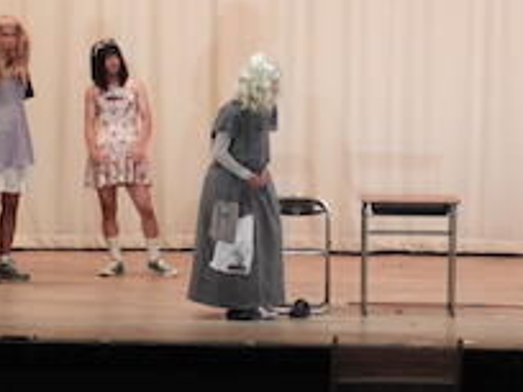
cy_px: 195
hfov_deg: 5.9
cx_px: 341
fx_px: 5031
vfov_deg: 4.5
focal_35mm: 333
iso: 400
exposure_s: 1/20
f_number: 5.2
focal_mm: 30.5
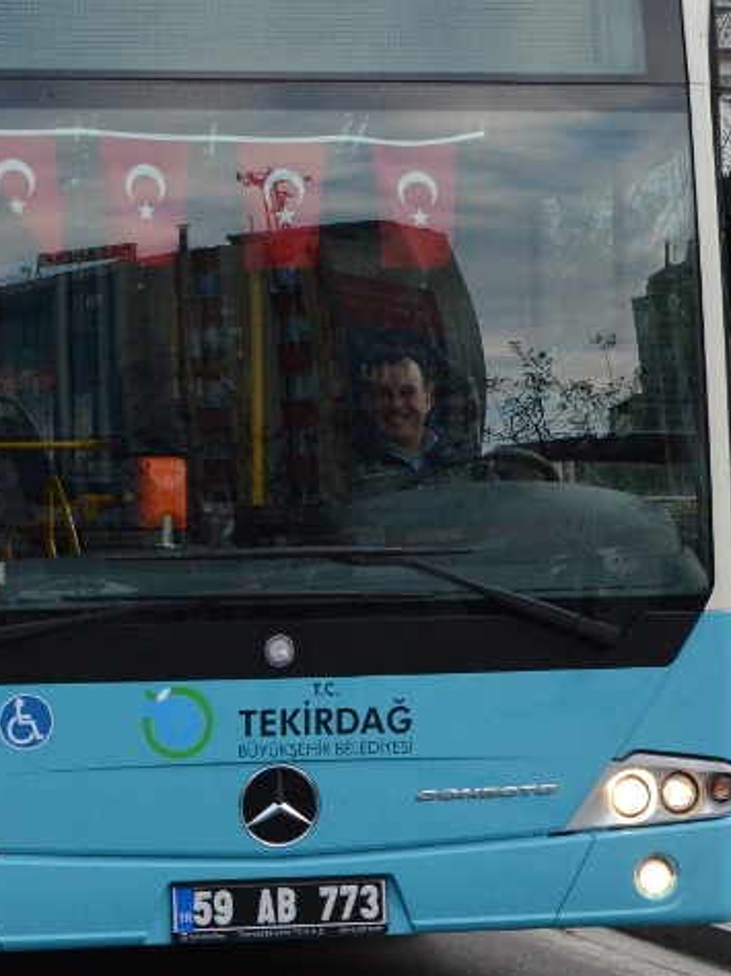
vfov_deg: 14.1
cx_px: 121
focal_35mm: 140
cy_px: 432
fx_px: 3947
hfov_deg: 10.5
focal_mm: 45
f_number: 6.3
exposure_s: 1/1600
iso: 2500
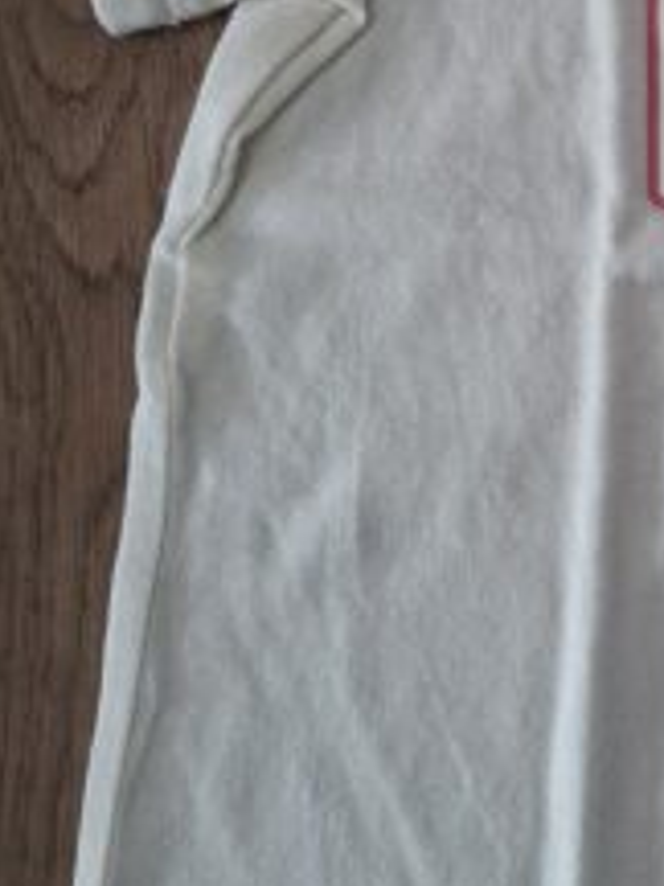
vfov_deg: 22.7
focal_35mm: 85
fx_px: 2174
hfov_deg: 15.3
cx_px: 1156
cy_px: 189
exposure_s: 1/100
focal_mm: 5.54
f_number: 1.8
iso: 125
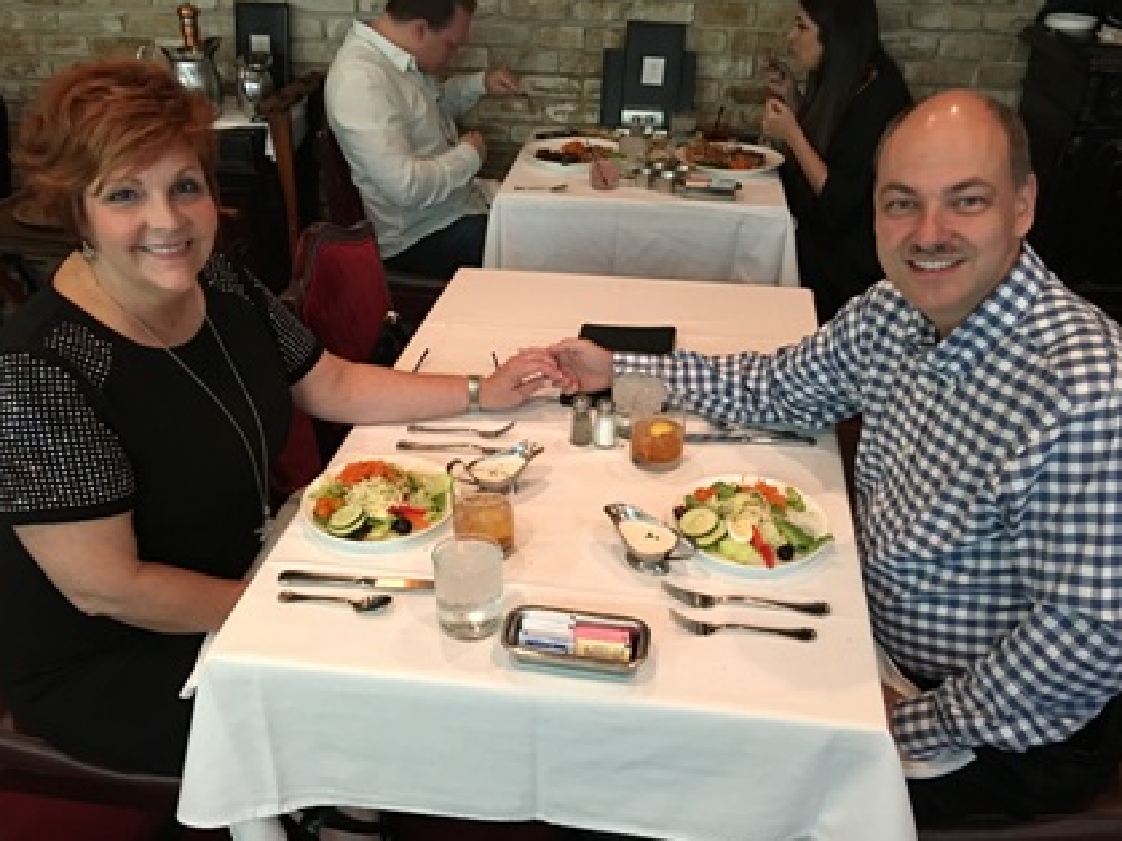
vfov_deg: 45.4
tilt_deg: -30.3
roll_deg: -1.4
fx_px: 1005
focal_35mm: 31
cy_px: 445
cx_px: 576
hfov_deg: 58.4
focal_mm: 4.15
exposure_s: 1/4
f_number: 2.2
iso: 125
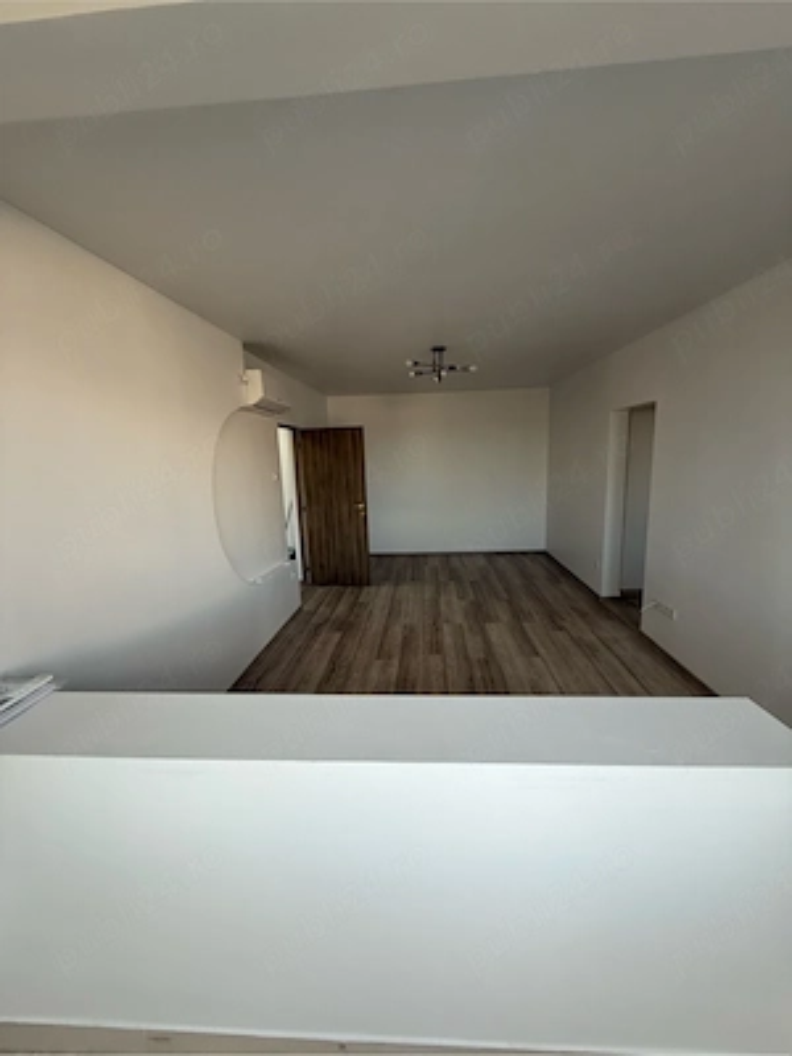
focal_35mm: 14
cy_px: 528
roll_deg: +2.6
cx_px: 396
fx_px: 427
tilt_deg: -9.6
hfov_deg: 85.7
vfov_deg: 102.1
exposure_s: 1/99
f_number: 2.2
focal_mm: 2.22
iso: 125
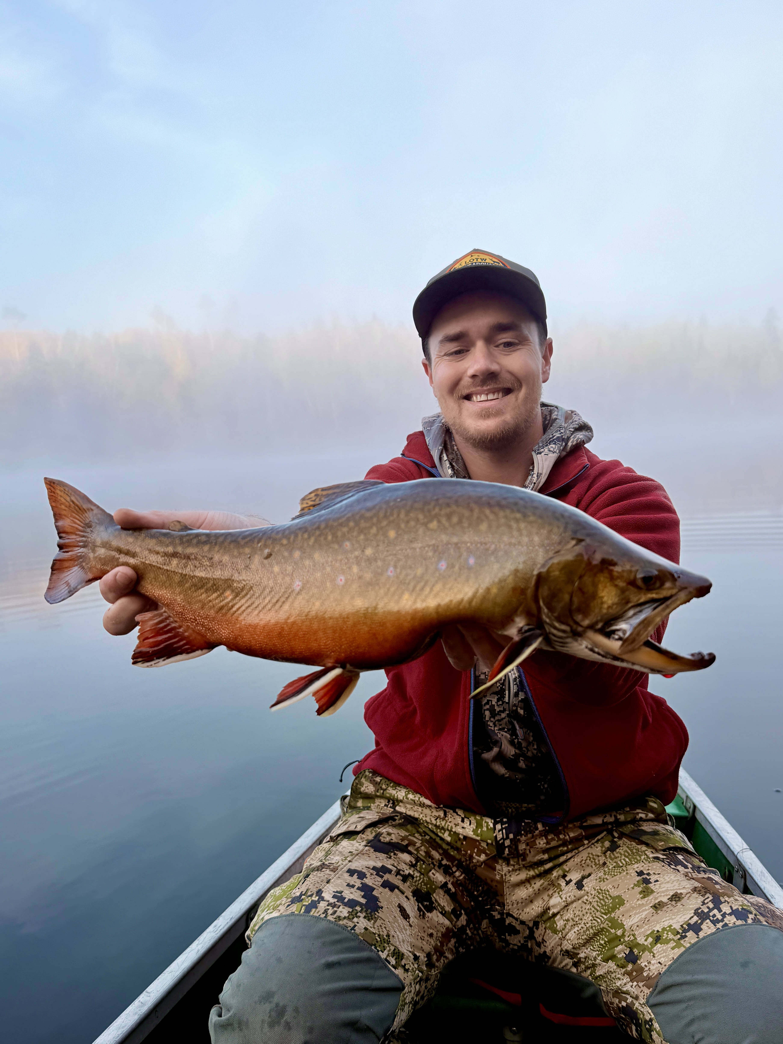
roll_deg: +2.3
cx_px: 392
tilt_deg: -10.5
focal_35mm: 24
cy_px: 522
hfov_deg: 56.8
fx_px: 724
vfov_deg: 71.6
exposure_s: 1/450
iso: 80
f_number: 1.78
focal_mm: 6.76
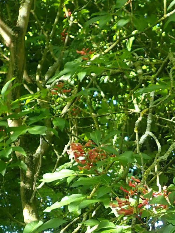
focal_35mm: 92
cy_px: 204
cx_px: 182
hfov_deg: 15.7
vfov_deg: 20.9
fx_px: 620
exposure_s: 1/80
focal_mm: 5.5
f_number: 2.3
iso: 100
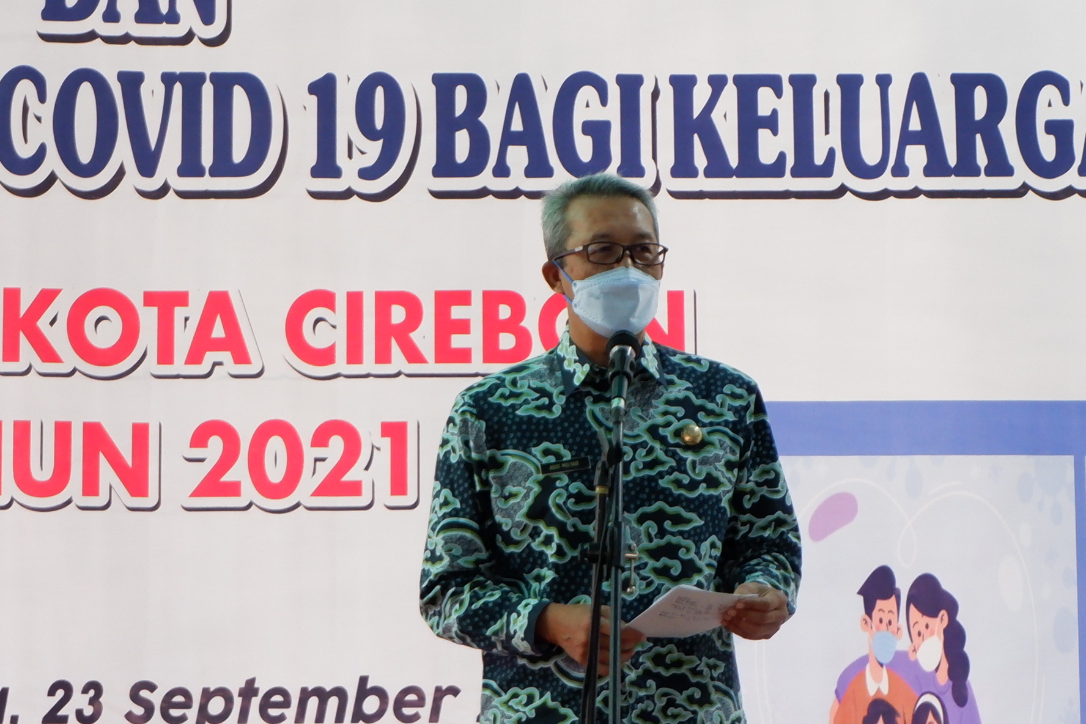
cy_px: 362
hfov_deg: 29.7
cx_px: 543
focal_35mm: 68
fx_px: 2051
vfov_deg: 20.0
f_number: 5.6
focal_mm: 45
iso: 1600
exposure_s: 1/70
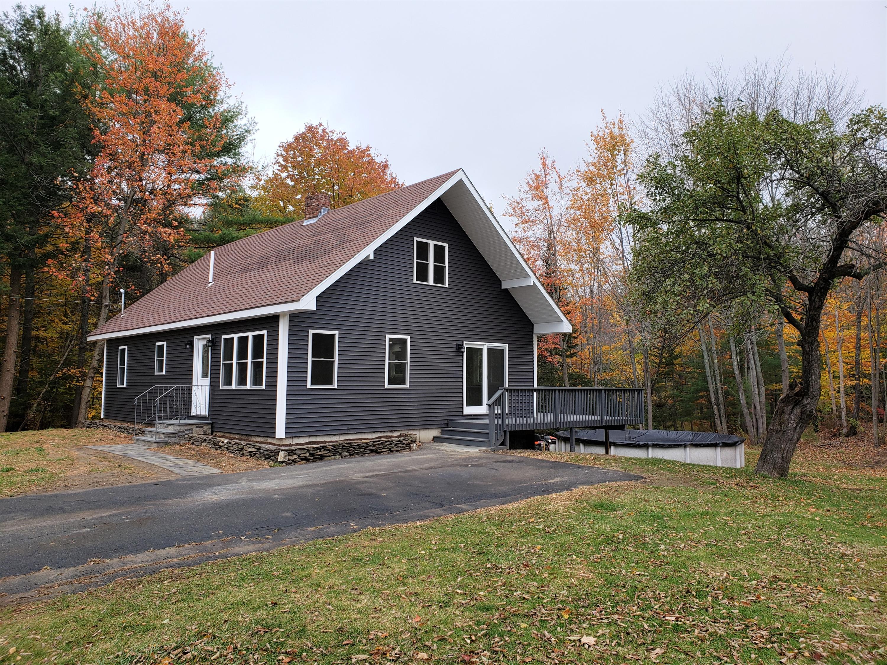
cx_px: 444
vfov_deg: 53.1
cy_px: 332
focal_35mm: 26
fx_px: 666
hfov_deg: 67.3
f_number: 2.4
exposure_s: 1/141
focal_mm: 4.3
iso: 50
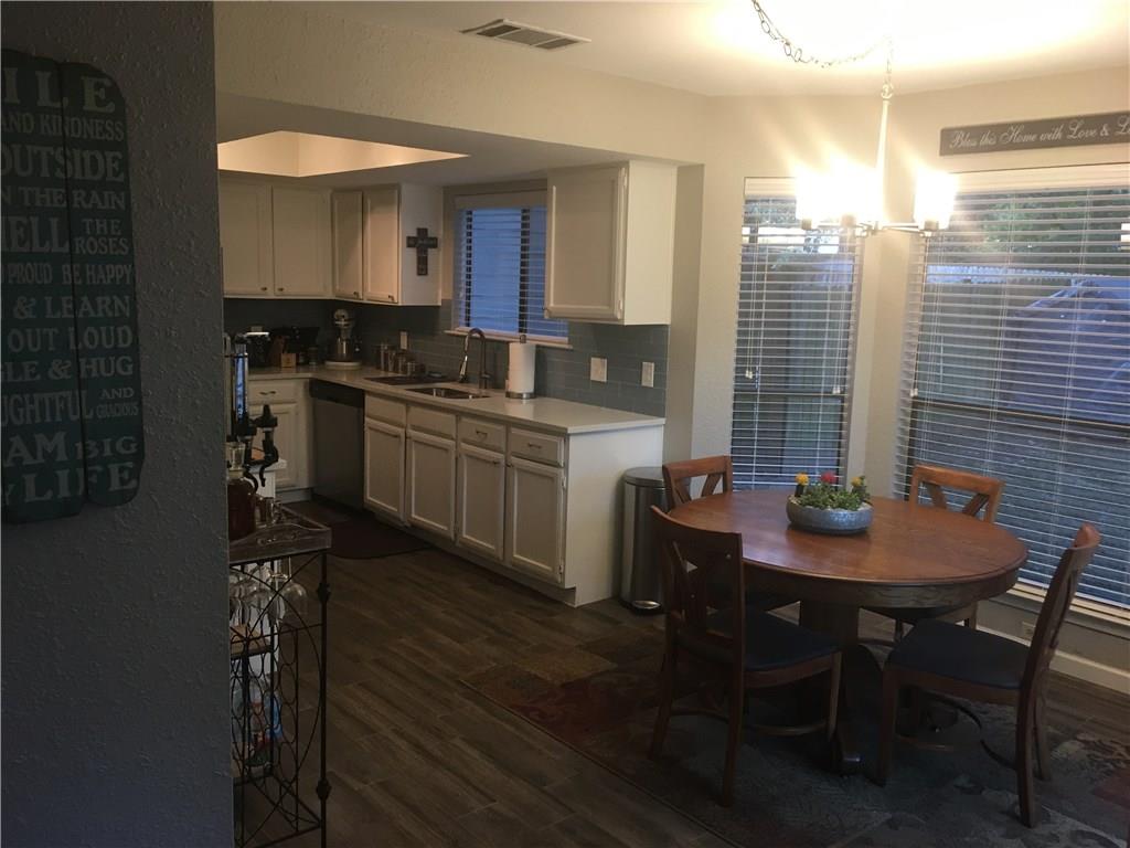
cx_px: 565
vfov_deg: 48.2
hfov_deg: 61.7
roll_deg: -1.4
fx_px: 947
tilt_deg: -8.6
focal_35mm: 29
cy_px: 424
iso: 80
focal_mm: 4.15
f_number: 2.2
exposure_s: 1/30
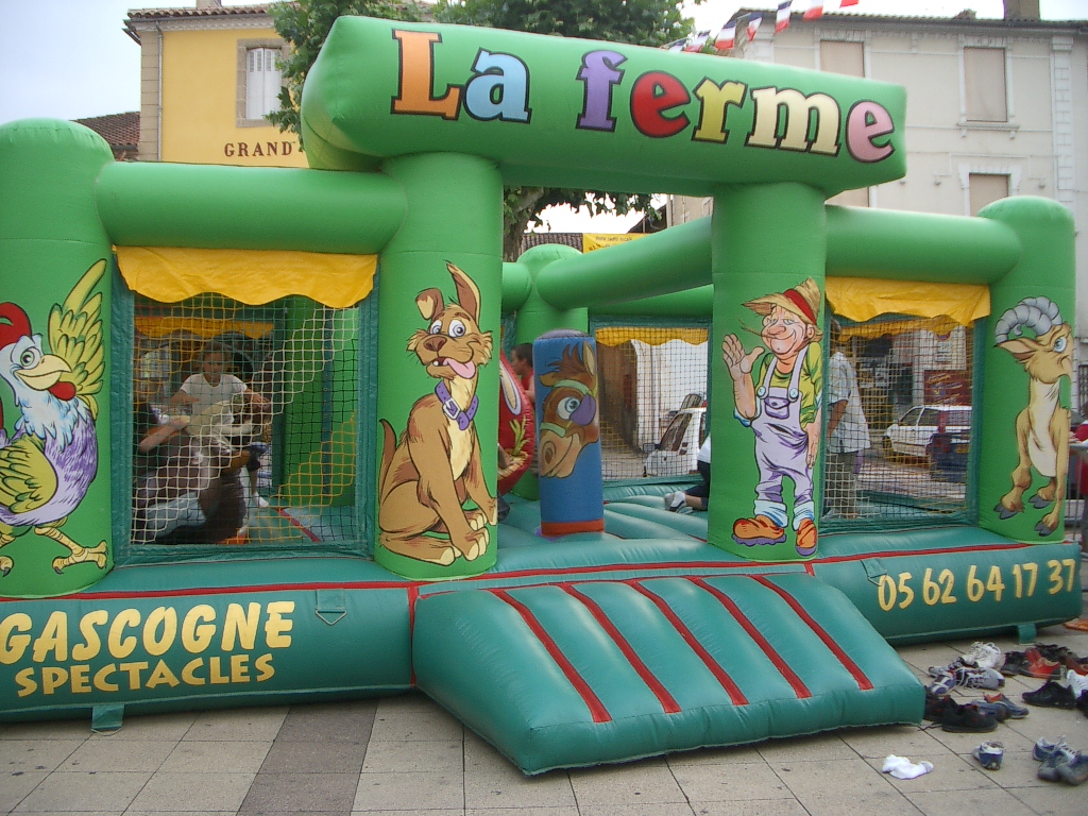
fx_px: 1100
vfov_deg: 40.7
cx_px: 544
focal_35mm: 35
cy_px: 408
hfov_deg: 52.6
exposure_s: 1/80
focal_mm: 5.8
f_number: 2.6
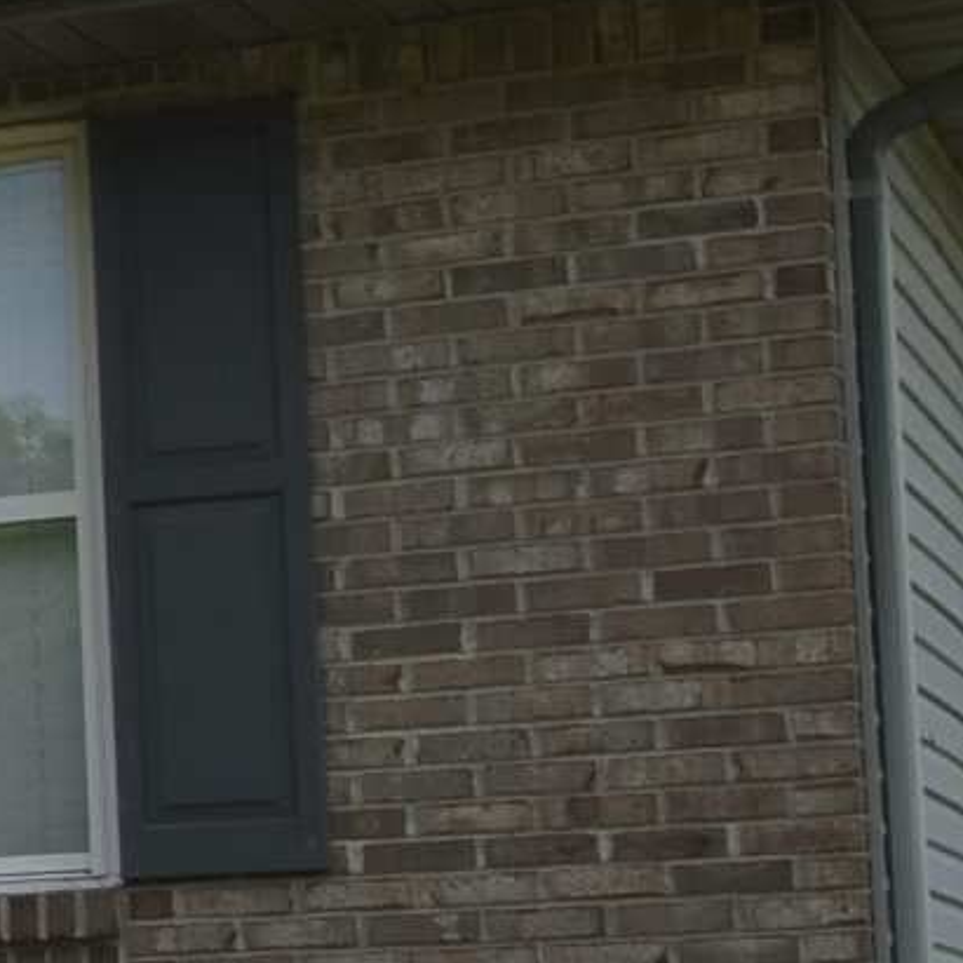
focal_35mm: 158
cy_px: 815
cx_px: -1722
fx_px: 4976
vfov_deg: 11.0
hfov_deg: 9.3
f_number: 9
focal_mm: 17
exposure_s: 1/320
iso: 200
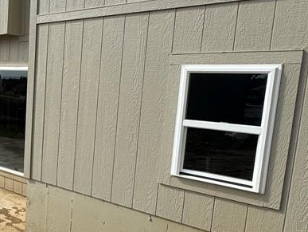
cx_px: -9
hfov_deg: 42.3
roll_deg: -3.7
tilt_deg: -9.2
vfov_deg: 38.7
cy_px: 122
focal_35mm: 37
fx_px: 330
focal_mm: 2.22
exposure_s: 1/1976
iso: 50
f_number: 2.2
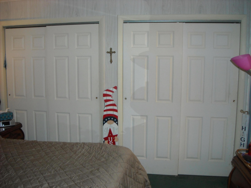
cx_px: 126
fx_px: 254
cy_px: 94
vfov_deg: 40.7
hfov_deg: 52.6
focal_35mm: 35
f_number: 2.8
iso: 200
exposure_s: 1/60
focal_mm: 5.7
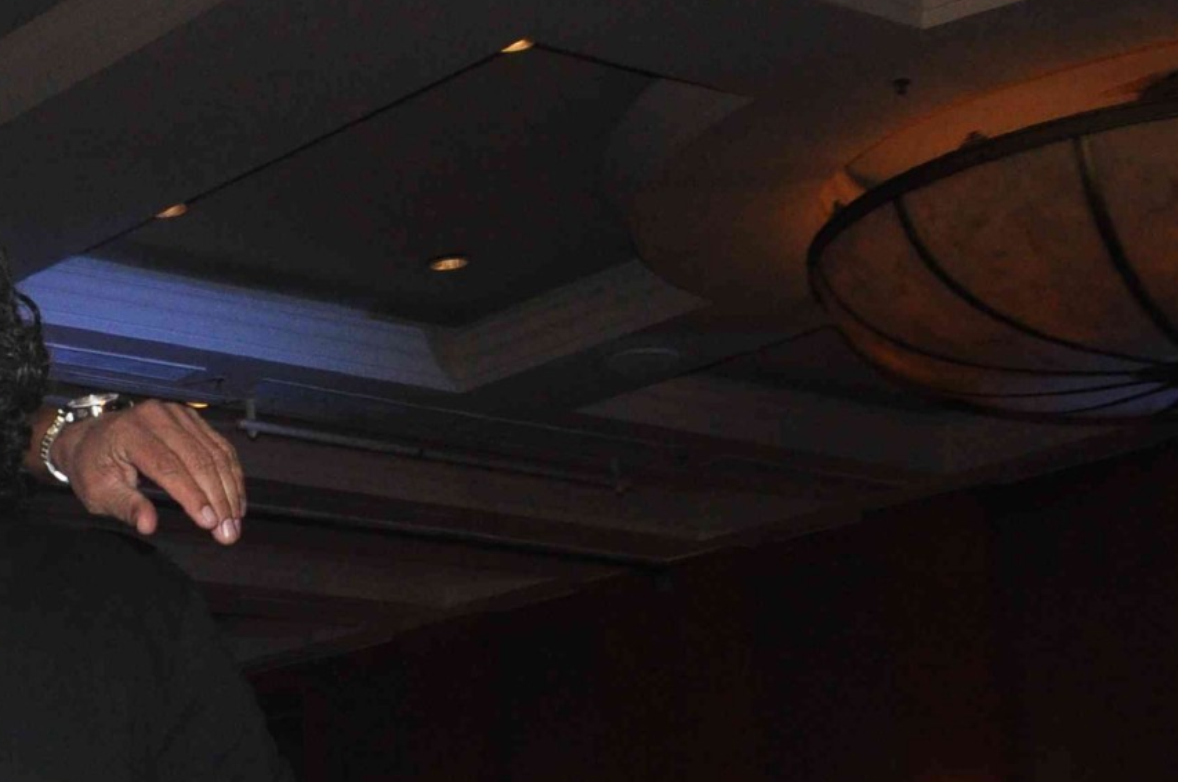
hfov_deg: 19.6
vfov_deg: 13.6
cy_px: 728
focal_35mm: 99
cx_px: -139
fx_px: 3245
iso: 640
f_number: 9
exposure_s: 1/200
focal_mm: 25
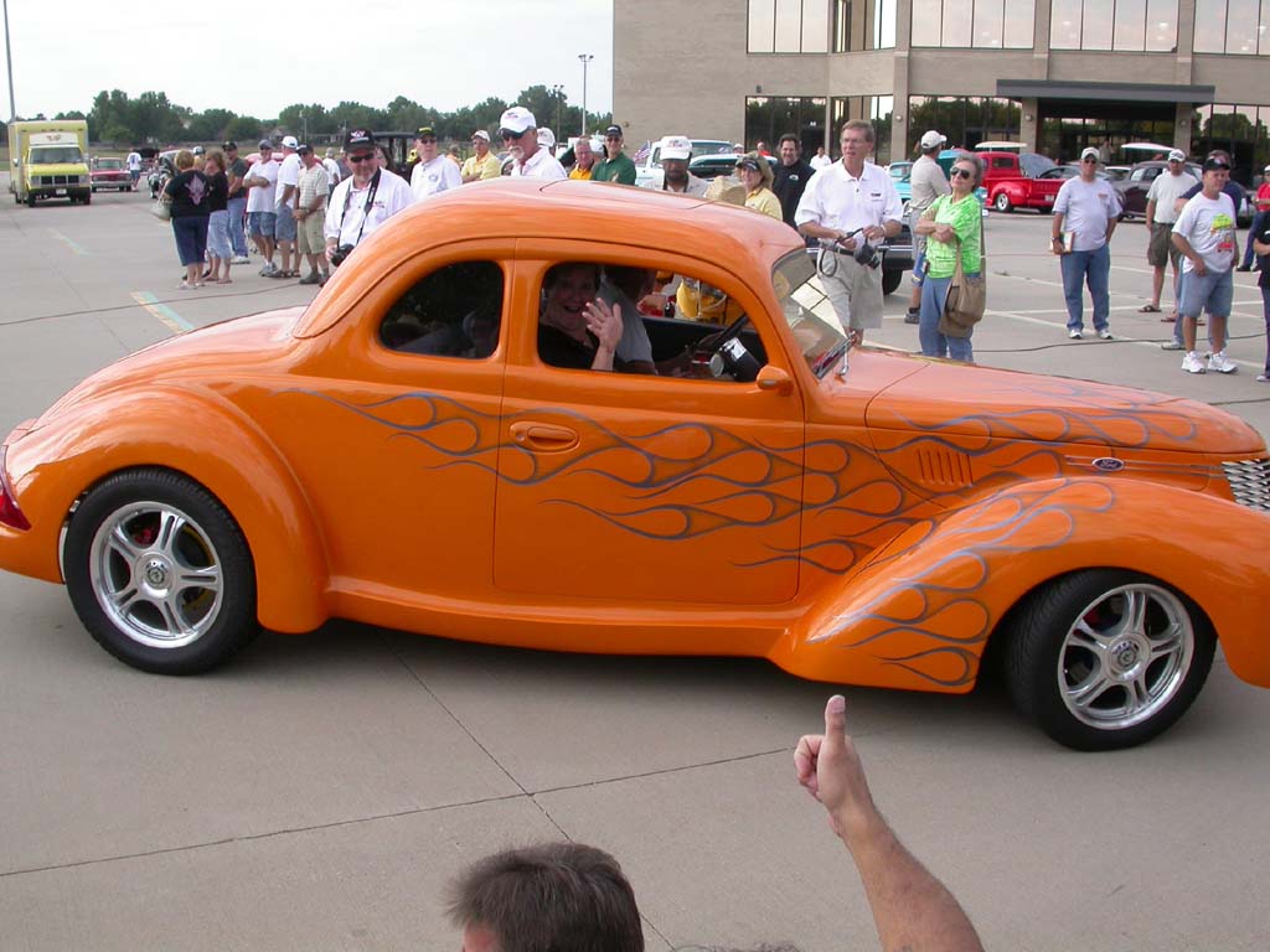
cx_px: 635
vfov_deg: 37.7
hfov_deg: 49.0
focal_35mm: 38
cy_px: 476
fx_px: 1394
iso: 100
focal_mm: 7.85
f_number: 6
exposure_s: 1/192
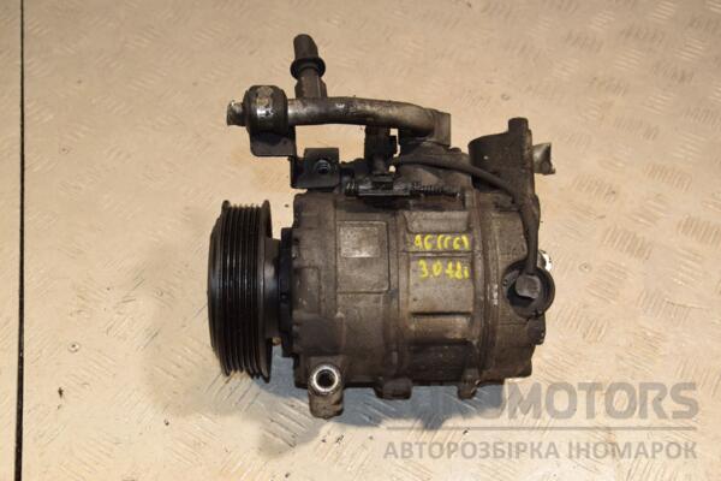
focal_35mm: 45
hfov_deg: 43.6
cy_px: 240
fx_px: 901
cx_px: 360
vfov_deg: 29.9
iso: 800
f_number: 7.1
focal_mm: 30
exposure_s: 1/200
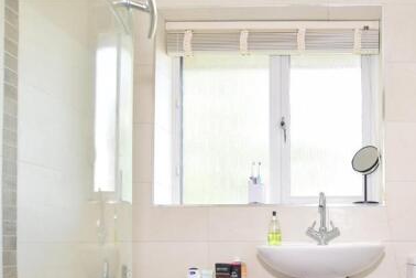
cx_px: 335
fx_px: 300
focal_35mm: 26
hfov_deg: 63.2
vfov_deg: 45.8
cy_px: 239
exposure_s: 1/40
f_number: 8
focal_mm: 10
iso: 400
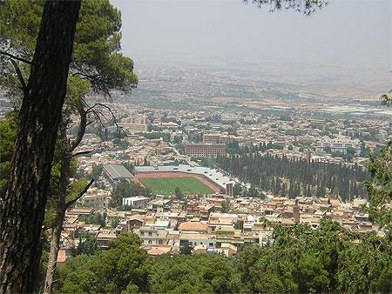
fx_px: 838
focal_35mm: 74
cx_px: 196
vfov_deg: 19.9
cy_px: 147
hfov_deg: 26.3
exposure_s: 1/563
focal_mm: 9.6
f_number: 3.8
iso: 100
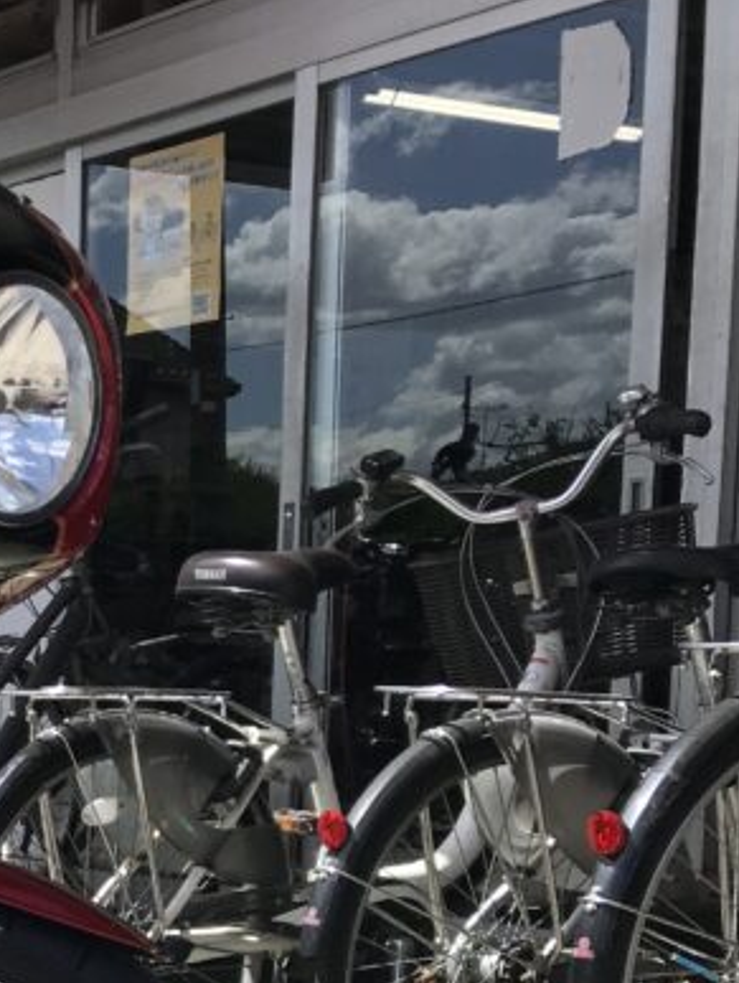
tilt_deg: -6.3
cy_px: 869
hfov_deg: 17.1
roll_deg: +0.0
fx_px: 2103
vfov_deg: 25.6
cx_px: -500
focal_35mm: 74
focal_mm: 3.99
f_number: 1.8
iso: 20
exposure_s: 1/1996
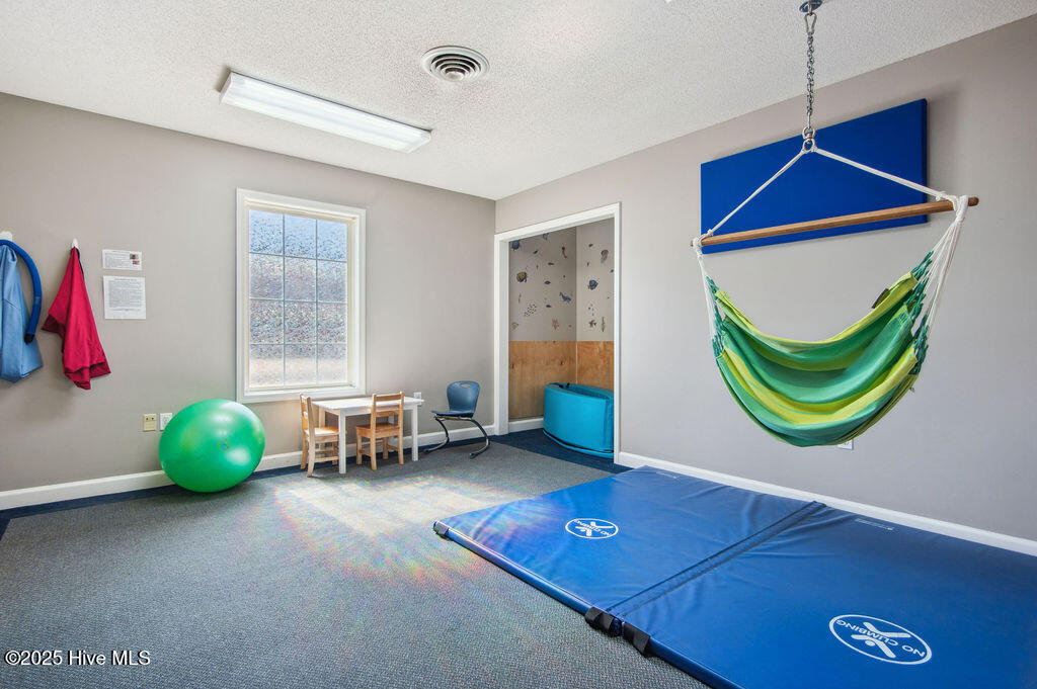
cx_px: 518
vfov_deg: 70.3
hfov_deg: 93.3
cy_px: 344
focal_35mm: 17
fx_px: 489
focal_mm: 17
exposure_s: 1/125
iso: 800
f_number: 8
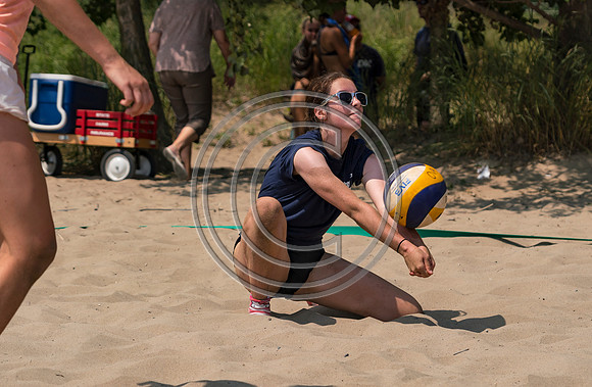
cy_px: 176
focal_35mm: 128
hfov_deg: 16.1
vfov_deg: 10.6
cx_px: 319
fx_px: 2091
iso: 200
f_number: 4.5
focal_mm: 78
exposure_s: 1/2500
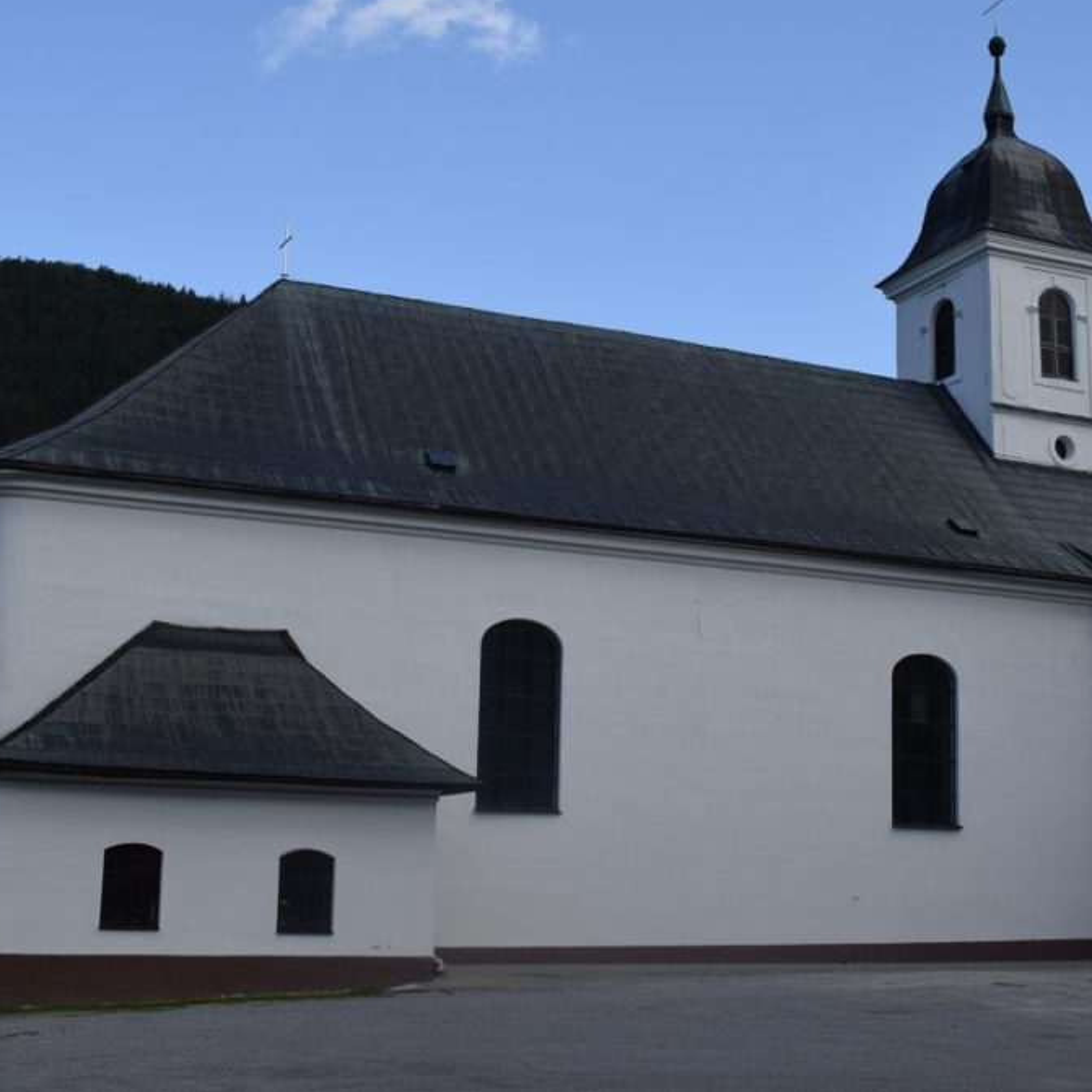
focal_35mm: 49
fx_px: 1736
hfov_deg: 34.9
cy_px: 539
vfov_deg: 34.9
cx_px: 599
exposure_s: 1/250
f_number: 8
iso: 200
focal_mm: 25
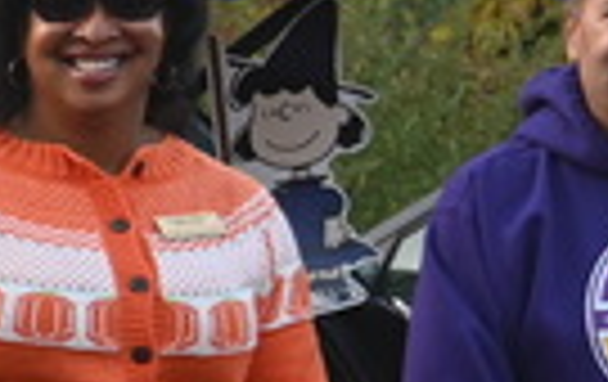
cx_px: -1202
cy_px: 546
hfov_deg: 7.6
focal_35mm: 243
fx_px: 4032
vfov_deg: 5.4
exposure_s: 1/250
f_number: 3.2
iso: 400
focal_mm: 31.5
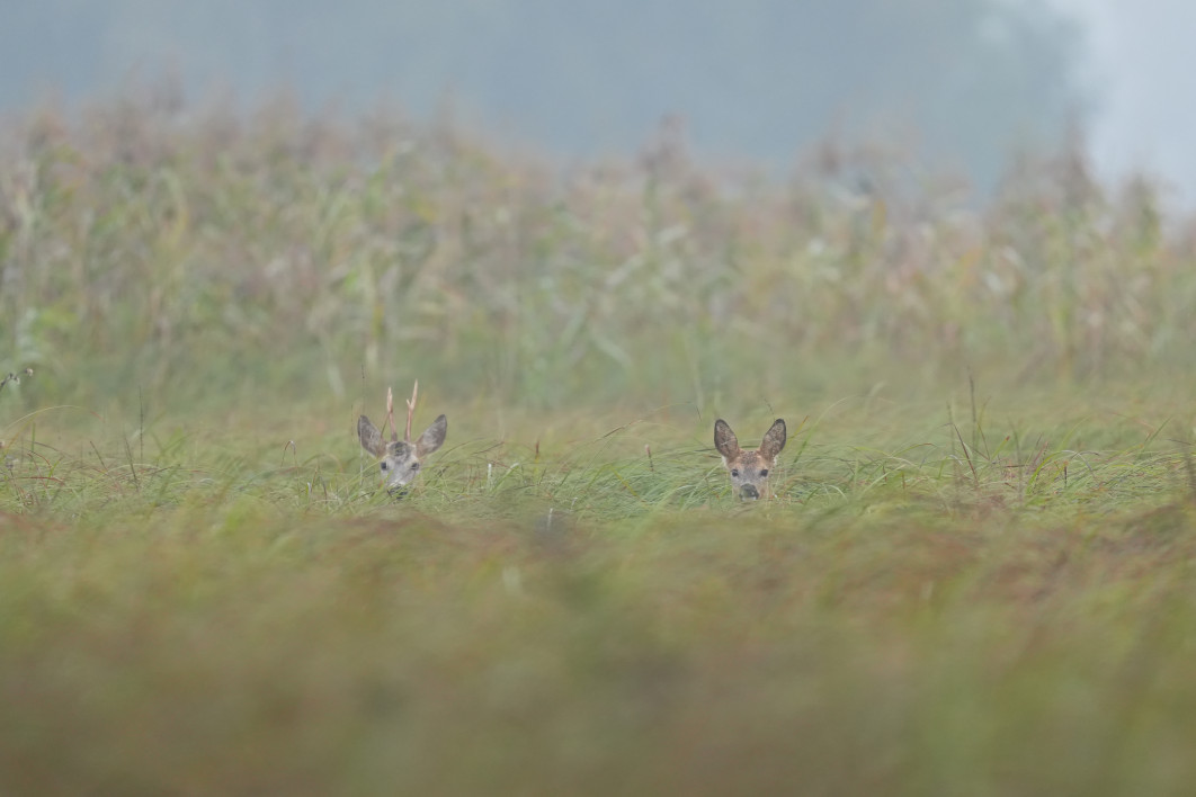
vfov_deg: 2.3
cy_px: 398
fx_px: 19932
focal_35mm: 600
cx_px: 598
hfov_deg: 3.4
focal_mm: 400
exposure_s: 1/320
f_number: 4.5
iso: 1600
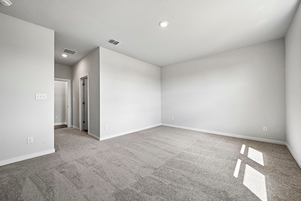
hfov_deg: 104.3
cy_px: 100
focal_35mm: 14
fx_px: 117
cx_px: 150
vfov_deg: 81.2
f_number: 8
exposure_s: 1/20
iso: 100
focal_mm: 14
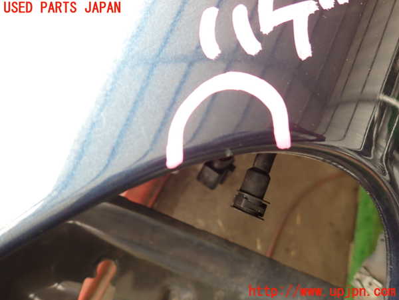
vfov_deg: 54.9
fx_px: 288
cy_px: 150
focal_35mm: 25
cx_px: 200
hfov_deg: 69.4
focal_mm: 4.5
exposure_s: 1/60
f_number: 2
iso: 125
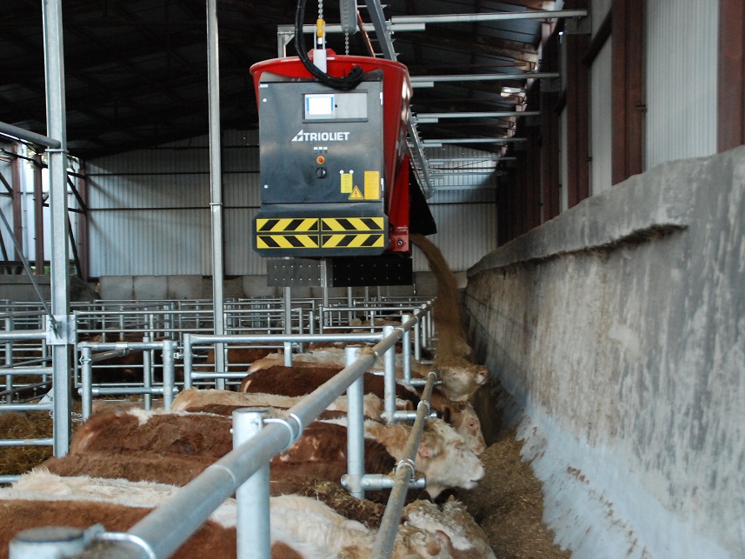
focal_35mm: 62
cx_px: 367
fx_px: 1335
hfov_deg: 31.2
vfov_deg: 23.7
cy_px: 279
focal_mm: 38
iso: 1250
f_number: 4.5
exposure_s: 1/30
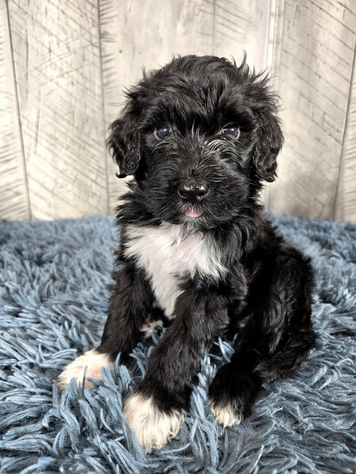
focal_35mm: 23
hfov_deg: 58.9
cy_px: 237
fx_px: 315
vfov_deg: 73.9
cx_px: 178
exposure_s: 1/120
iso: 80
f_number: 1.8
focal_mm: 5.4
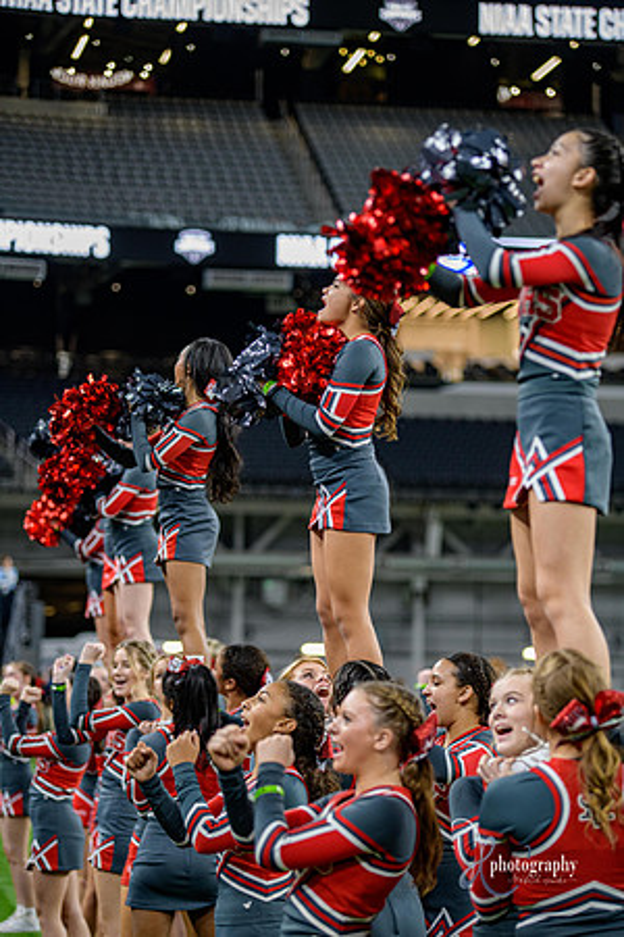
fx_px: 2912
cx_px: 312
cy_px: 468
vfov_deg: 18.3
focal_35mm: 112
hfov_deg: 12.2
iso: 1000
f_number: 2.8
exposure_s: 1/400
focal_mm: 112
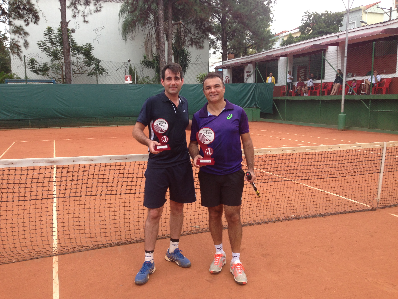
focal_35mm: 33
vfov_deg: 42.9
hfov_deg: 55.4
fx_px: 379
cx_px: 199
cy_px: 150
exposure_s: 1/120
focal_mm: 4.12
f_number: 2.4
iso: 64
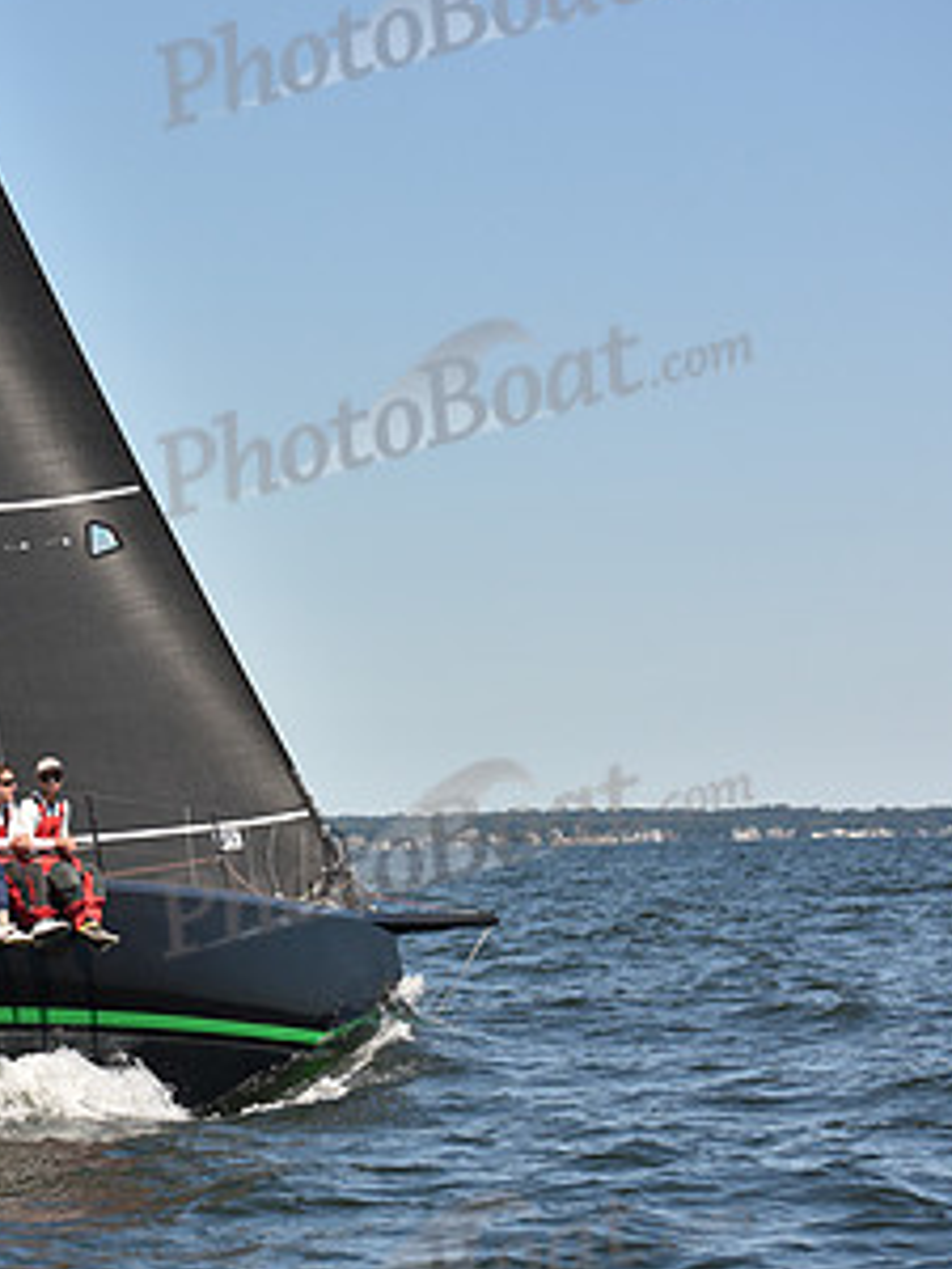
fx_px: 4767
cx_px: -59
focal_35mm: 130
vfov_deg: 15.2
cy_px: 687
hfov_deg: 11.3
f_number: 4
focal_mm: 70
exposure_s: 1/1600
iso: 250
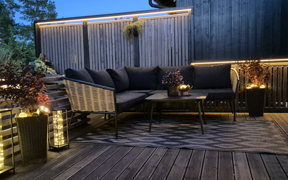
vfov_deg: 33.6
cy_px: 100
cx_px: 140
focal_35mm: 38
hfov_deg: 51.5
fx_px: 298
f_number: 1.8
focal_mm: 5.4
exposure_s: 1/17
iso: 3200
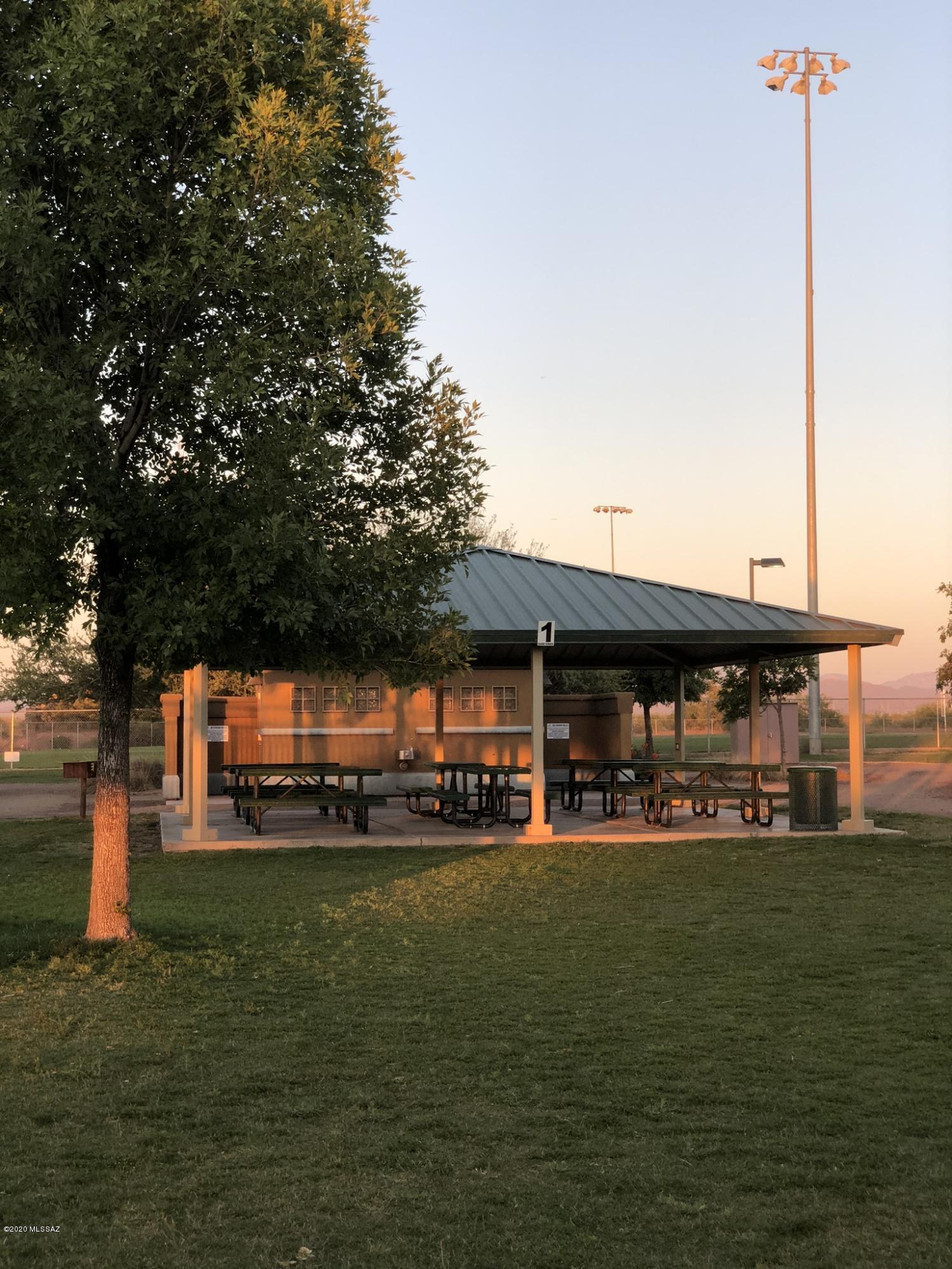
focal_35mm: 52
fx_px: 1907
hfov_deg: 28.0
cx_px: 476
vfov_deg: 36.8
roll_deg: +0.2
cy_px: 634
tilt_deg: +1.6
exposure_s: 1/60
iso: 16
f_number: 2.4
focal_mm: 6
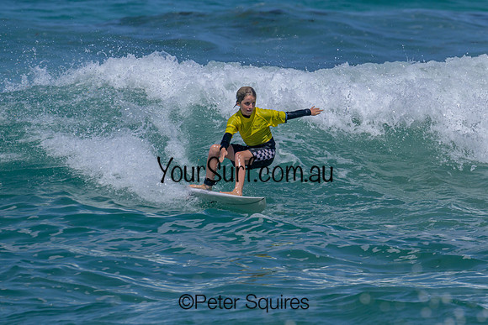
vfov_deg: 1.8
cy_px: 122
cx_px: 330
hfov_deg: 2.7
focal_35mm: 756
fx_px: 10255
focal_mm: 560
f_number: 11
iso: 450
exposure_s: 1/2000
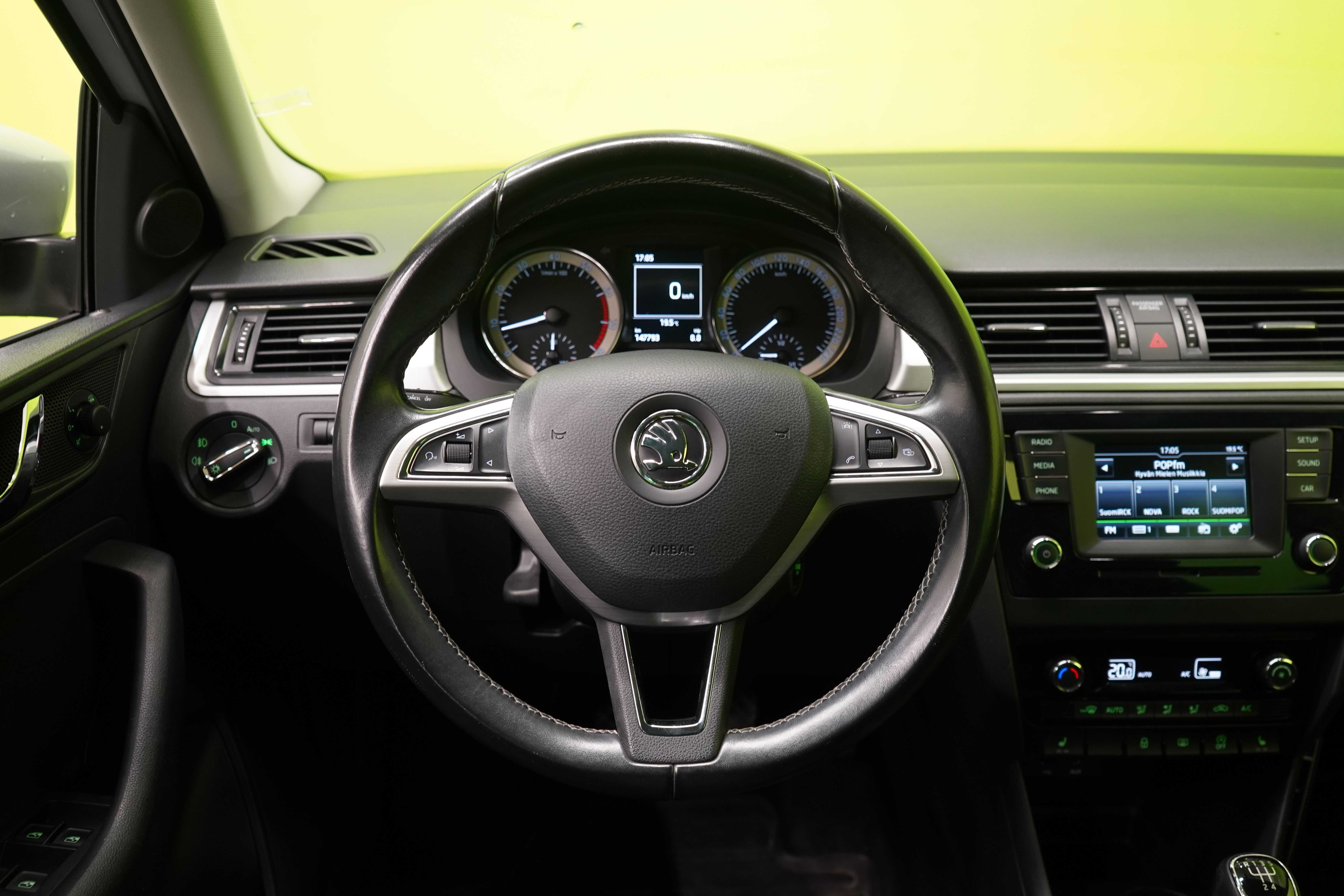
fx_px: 1157
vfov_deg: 42.3
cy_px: 448
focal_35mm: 31
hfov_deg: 60.3
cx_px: 672
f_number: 5
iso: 1250
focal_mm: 31
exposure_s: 1/25
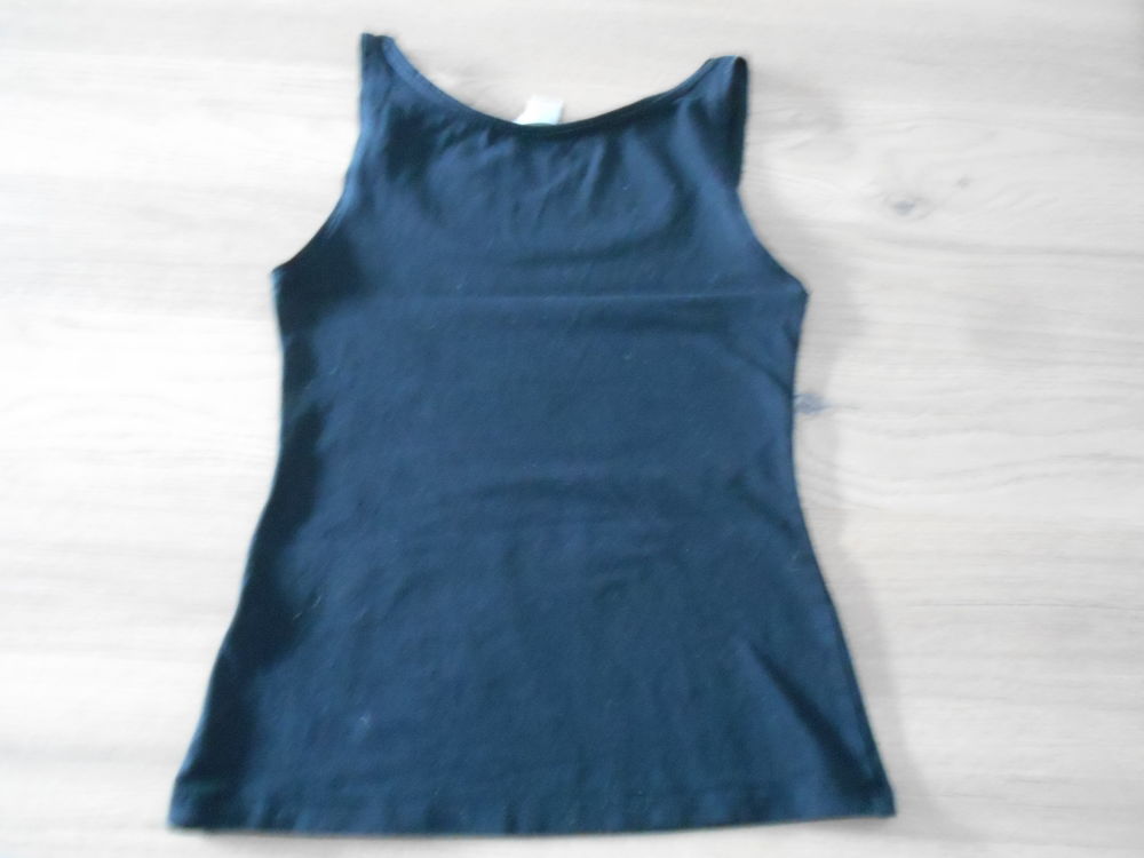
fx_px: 991
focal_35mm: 30
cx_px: 572
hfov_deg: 60.0
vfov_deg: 46.8
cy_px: 429
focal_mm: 5.1
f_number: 3.4
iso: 800
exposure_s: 1/5
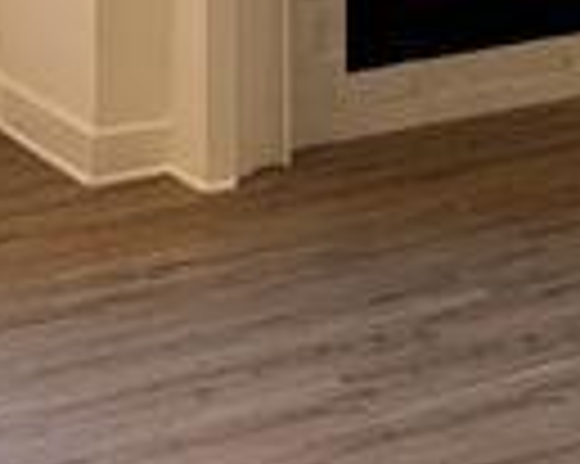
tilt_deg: -0.5
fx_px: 2161
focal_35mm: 126
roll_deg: -0.4
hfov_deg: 14.6
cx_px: 764
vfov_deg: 11.4
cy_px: -365
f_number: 1.6
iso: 125
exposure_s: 1/120
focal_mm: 5.96
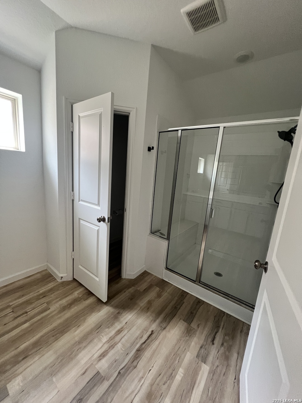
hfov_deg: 89.9
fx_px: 151
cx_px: 151
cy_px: 202
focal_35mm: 13
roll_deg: -4.9
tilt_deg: -9.2
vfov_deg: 106.2
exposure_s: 1/60
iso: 200
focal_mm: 1.57
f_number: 1.8
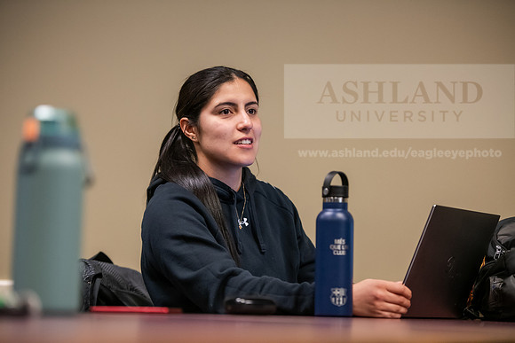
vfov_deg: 11.8
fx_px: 1660
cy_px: 172
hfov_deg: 17.6
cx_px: 258
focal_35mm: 116
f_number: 2.8
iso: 2000
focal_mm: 116
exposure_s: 1/200
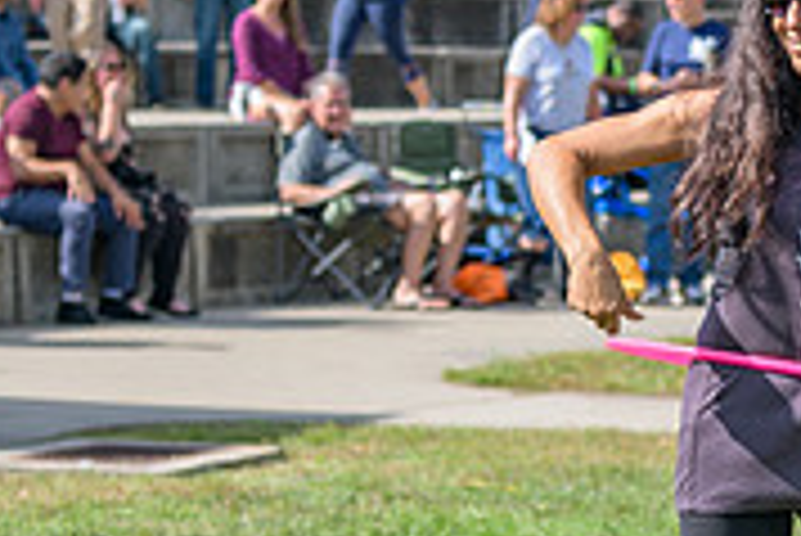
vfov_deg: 6.0
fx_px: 5077
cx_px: 666
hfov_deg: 9.0
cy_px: 390
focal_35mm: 228
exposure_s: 1/200
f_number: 4
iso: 64
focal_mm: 70
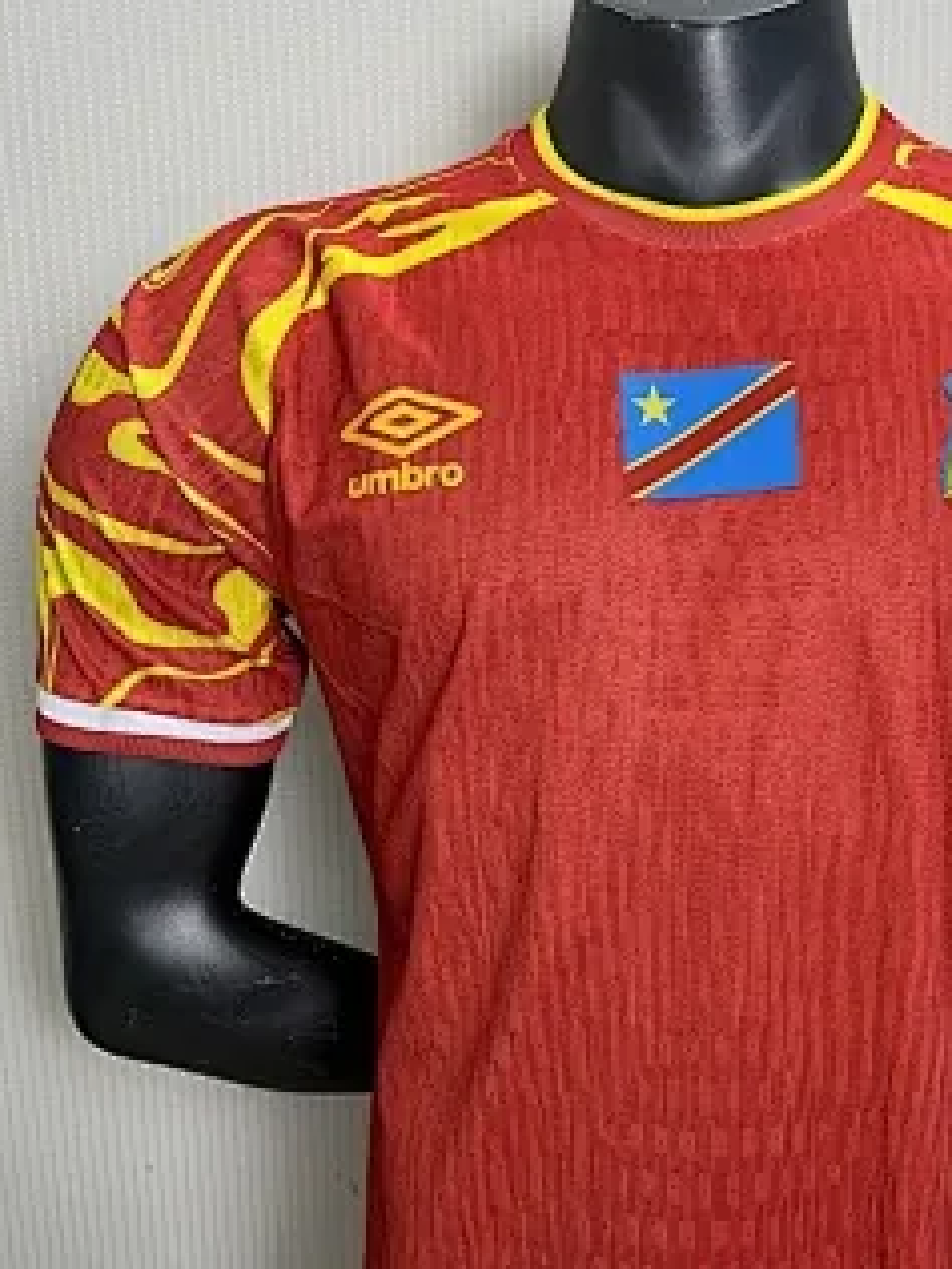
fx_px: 1393
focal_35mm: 38
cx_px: 713
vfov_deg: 48.4
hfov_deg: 36.8
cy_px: 811
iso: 100
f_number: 1.78
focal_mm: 6.76
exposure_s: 1/50
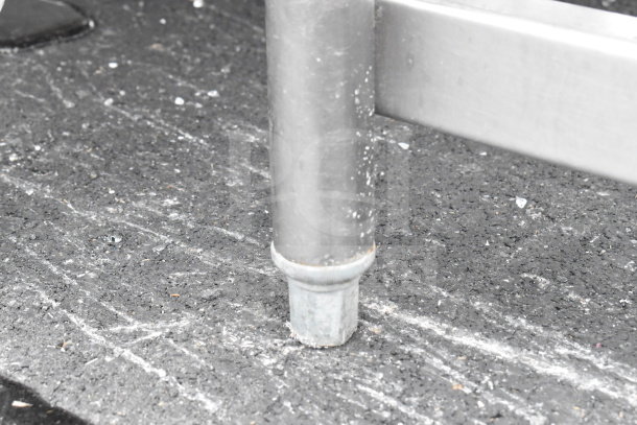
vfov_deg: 16.6
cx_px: 318
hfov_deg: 24.6
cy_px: 212
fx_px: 1460
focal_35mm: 82
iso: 6400
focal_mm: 55
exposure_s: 1/400
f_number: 10
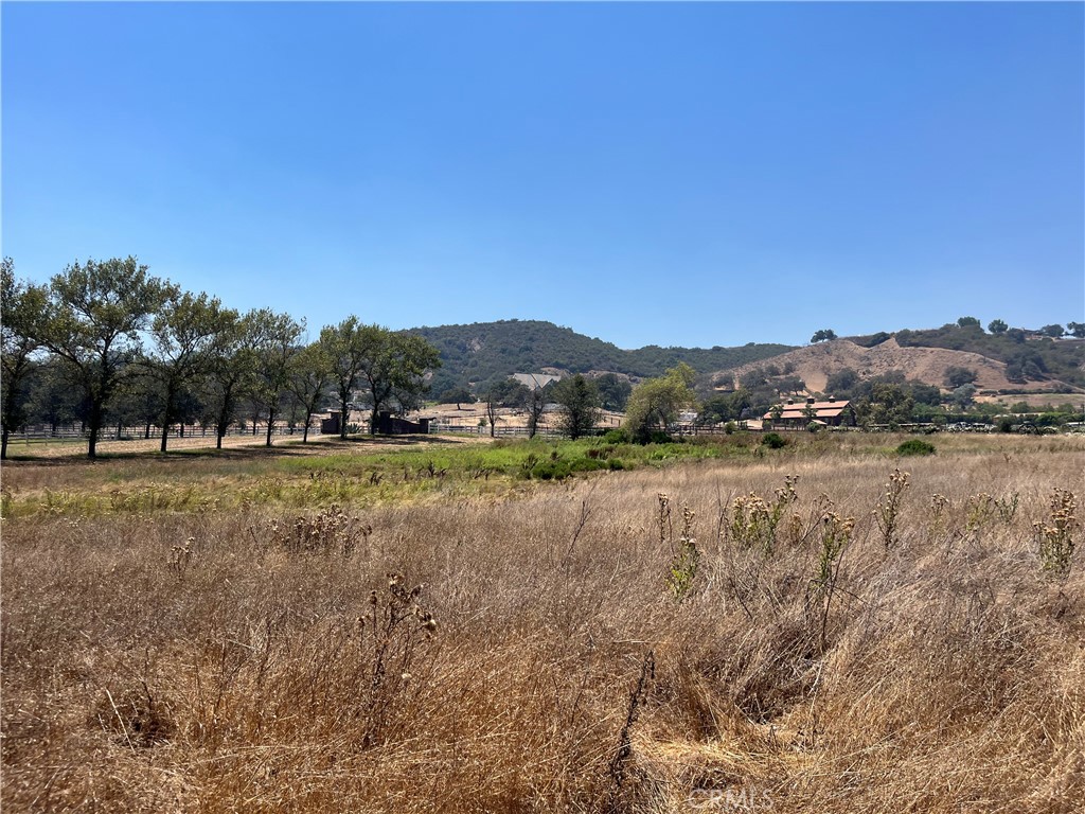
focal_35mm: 26
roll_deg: -0.7
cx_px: 542
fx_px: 815
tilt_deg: +4.0
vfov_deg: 53.1
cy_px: 407
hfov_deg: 67.3
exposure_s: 1/3745
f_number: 1.6
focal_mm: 5.1
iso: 50
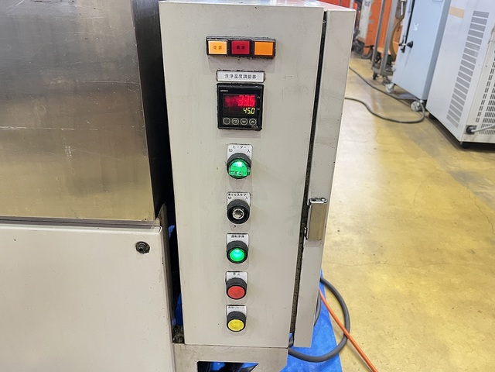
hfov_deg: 67.3
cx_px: 248
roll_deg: -0.7
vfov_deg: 53.1
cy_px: 186
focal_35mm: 26
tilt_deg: -29.0
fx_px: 372
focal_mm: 5.7
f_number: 1.5
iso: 500
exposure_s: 1/60
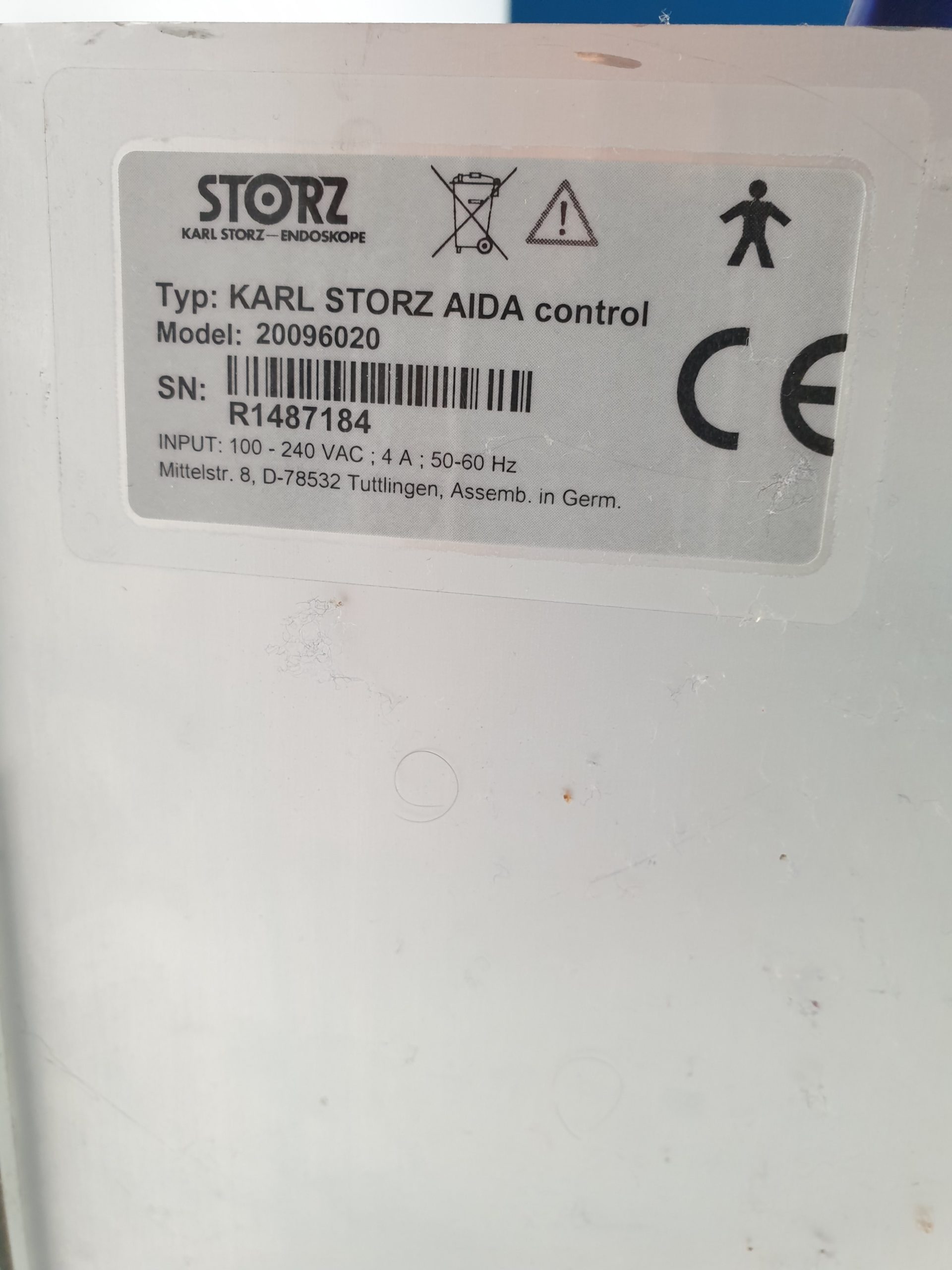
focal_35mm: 26
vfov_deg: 67.3
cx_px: 476
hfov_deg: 53.1
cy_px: 635
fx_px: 953
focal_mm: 4.3
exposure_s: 1/50
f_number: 2.4
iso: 200
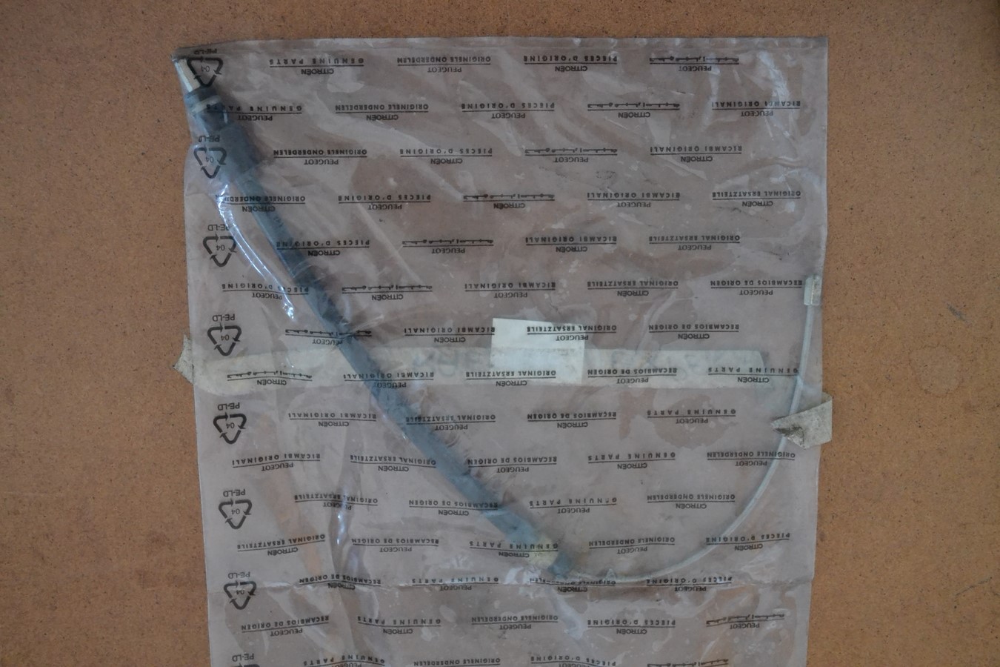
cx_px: 500
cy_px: 334
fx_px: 1167
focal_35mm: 42
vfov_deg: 31.9
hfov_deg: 46.4
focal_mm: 28
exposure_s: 1/30
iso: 3200
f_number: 4.5
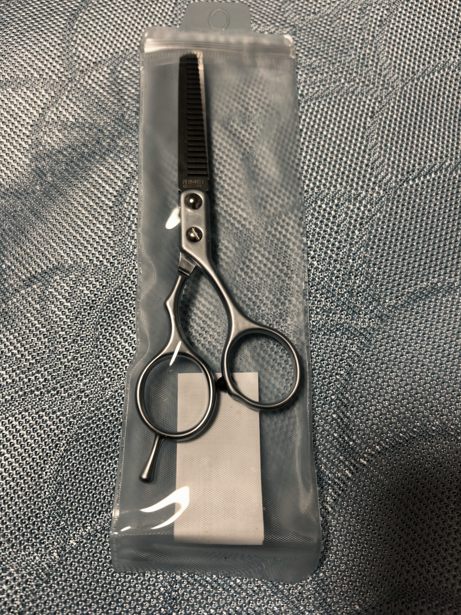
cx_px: 230
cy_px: 308
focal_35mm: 24
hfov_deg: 56.8
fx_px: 426
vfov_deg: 71.6
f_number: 2
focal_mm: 6.98
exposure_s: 1/50
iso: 200
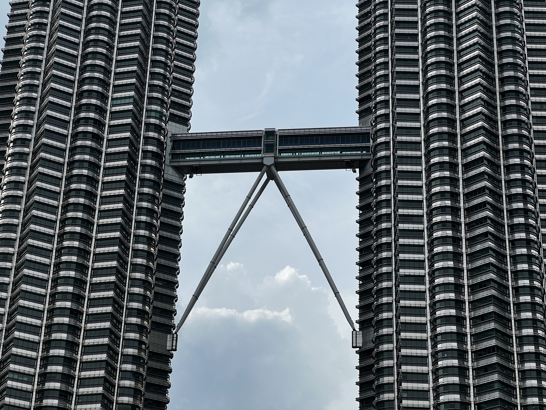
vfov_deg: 19.1
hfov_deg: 25.3
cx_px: 273
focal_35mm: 77
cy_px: 205
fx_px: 1215
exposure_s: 1/809
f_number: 2.8
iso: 32
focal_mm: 9
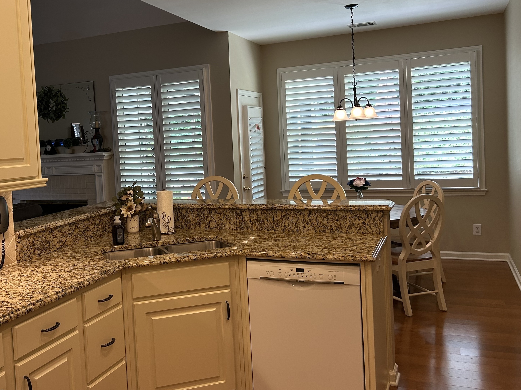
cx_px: 179
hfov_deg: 50.6
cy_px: 166
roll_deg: +3.6
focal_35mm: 36
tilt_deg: -3.1
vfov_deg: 39.6
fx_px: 542
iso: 80
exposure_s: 1/60
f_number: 1.5
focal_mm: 5.7
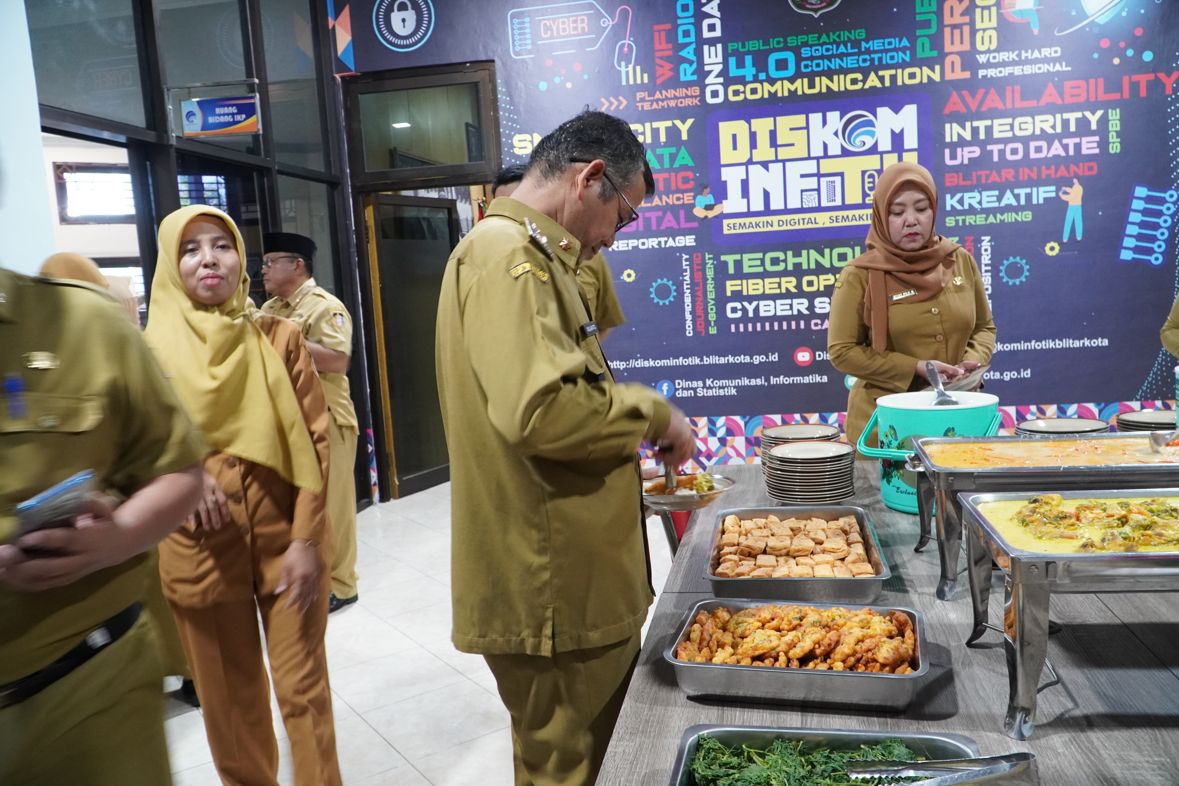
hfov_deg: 67.4
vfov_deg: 47.9
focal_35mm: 27
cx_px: 590
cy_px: 393
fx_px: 884
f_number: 5
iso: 2500
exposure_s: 1/20
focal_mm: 18
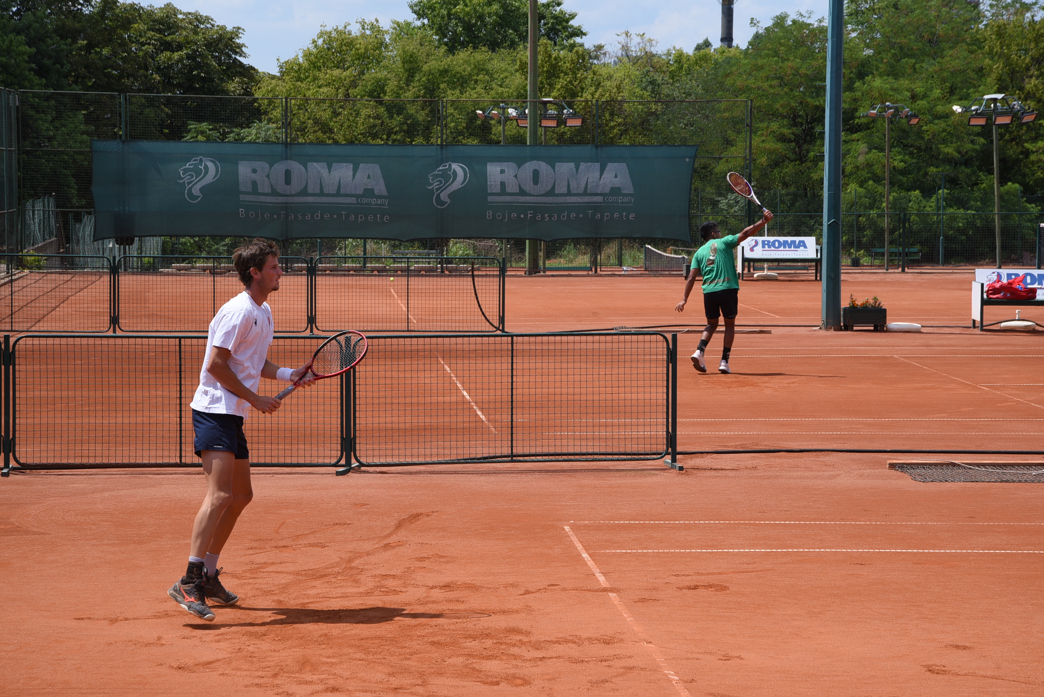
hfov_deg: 19.4
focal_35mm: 105
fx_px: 3046
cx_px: 522
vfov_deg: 13.1
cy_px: 348
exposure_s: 1/640
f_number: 10
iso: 400
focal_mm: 105
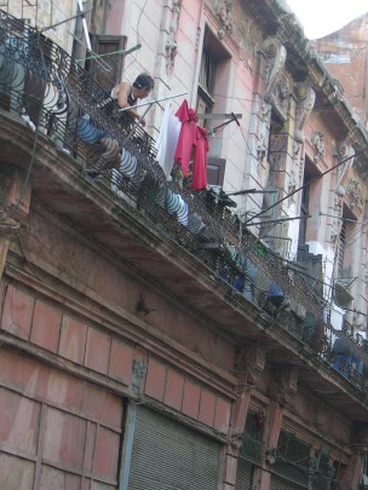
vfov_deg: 17.9
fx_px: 1558
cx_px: 153
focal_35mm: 110
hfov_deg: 13.5
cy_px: 270
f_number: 3.1
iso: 50
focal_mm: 14.7
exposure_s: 1/11.2
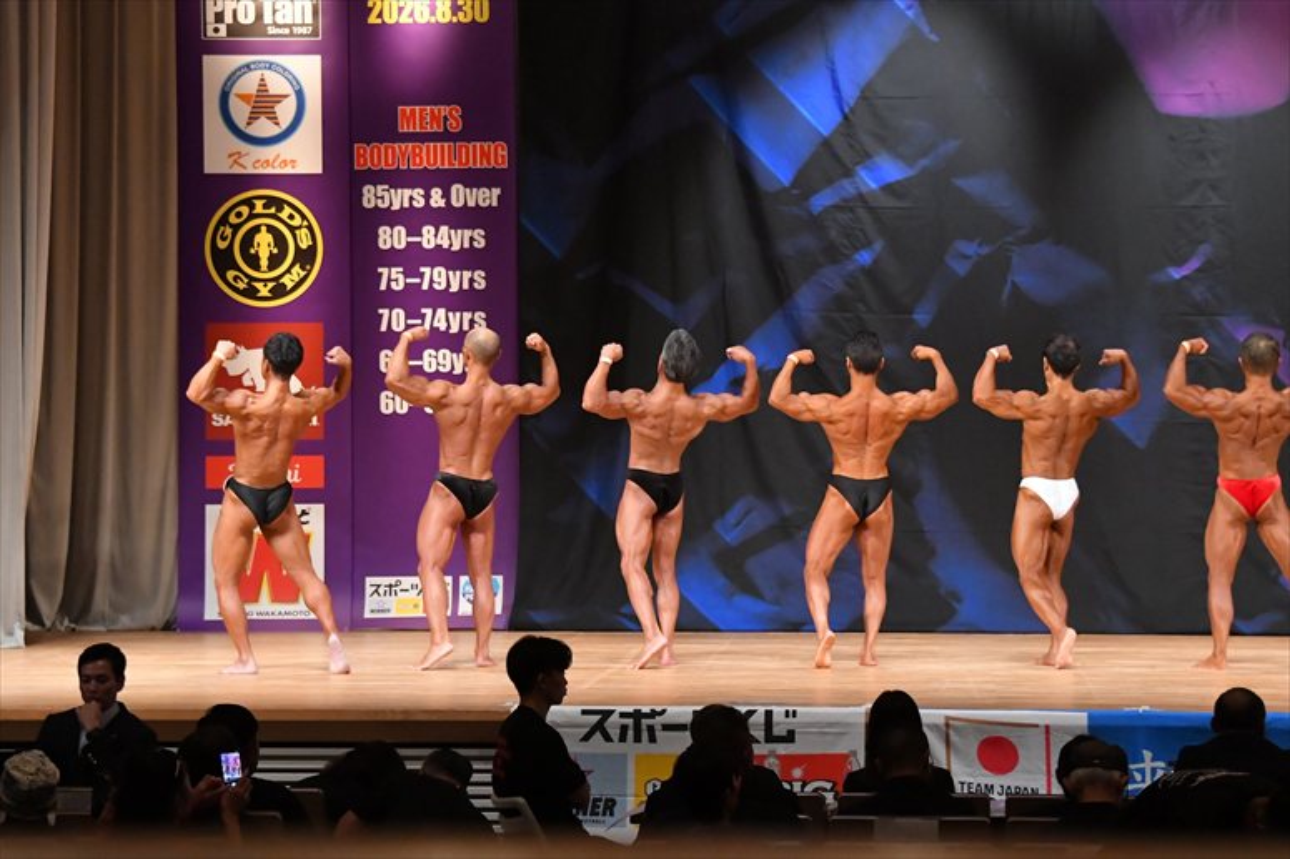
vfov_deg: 10.8
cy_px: 430
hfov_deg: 16.1
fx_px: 4549
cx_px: 645
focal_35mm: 127
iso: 6400
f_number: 5.6
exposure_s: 1/400
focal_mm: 85
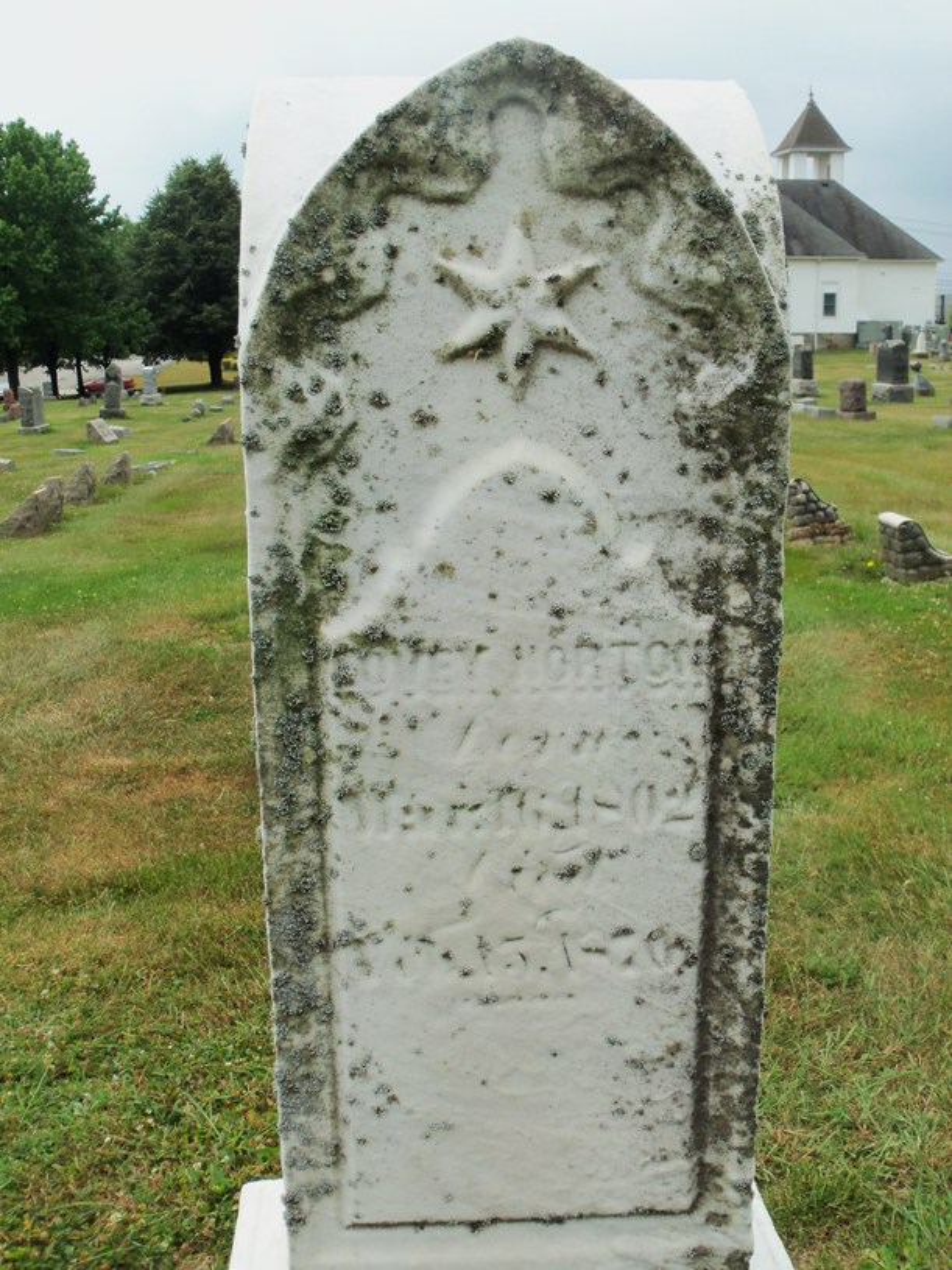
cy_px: 635
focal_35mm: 38
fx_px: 1394
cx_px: 476
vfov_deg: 49.0
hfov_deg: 37.7
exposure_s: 1/100
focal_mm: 6.7
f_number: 9.2
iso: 80
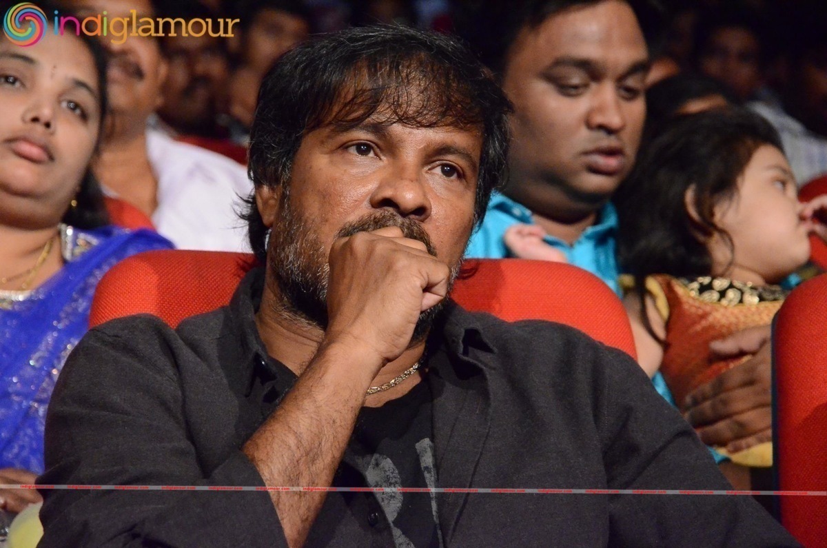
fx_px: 3611
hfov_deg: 13.1
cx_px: 414
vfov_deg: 8.7
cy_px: 274
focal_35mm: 158
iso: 8000
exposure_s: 1/125
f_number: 5.6
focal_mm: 105
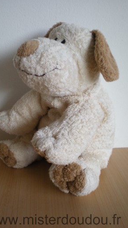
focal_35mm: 42
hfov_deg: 28.3
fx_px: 254
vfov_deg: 48.4
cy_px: 113
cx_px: 54
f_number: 3.1
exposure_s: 1/57.1
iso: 143
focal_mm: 6.3
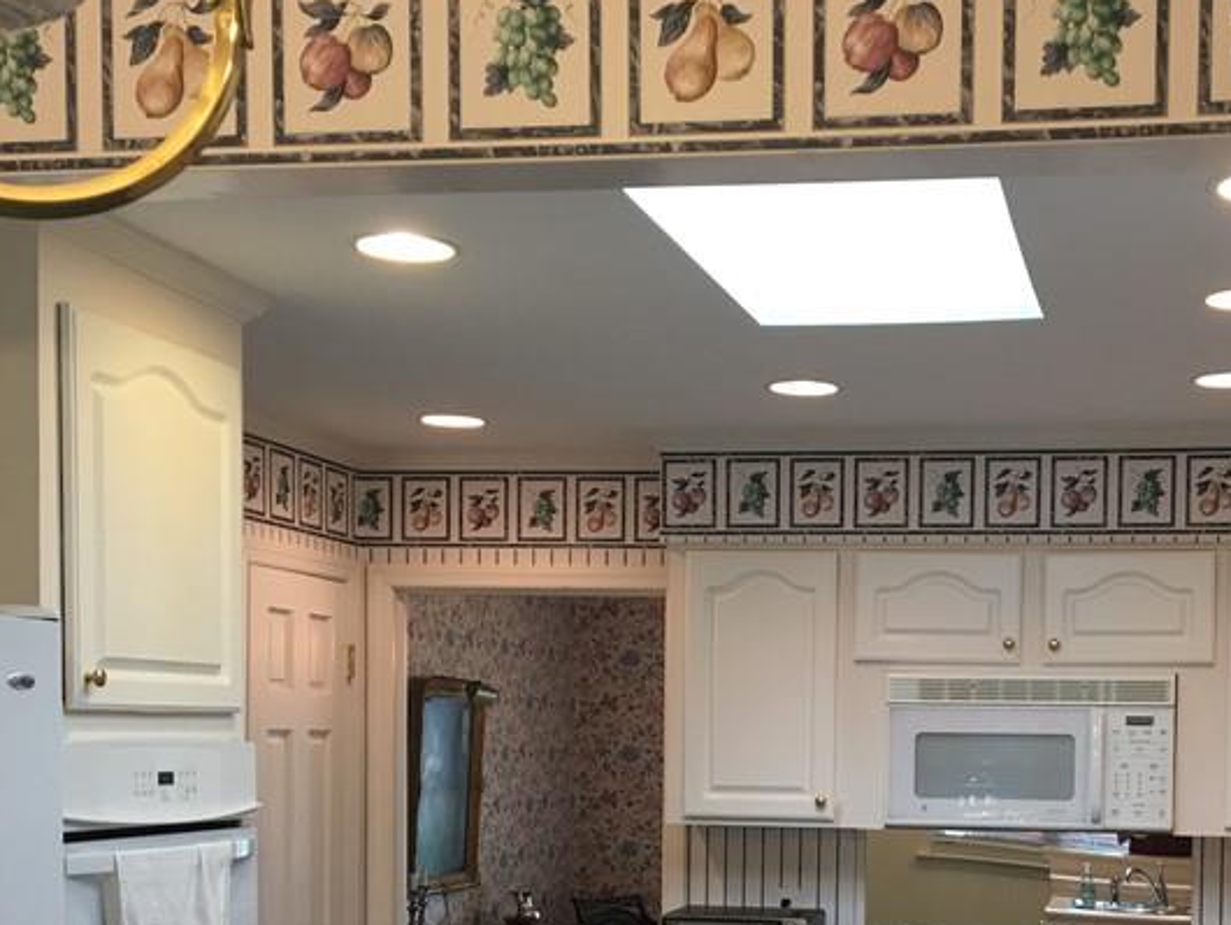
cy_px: 827
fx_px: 1992
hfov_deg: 33.9
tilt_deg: -1.1
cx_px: 871
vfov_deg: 25.3
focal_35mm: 56
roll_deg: -0.6
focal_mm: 4.15
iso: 25
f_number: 2.2
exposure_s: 1/15
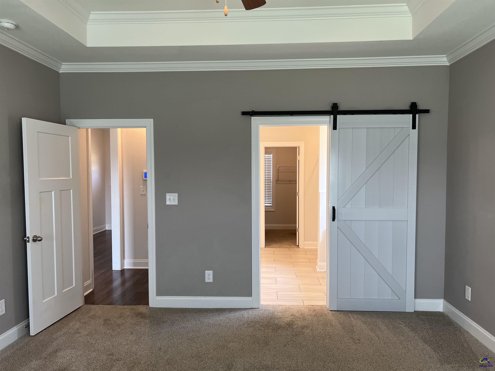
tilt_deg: -3.2
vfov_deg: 53.1
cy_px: 186
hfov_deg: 67.3
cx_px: 248
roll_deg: -0.2
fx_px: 372
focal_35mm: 26
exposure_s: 1/120
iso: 100
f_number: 1.5
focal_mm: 5.7
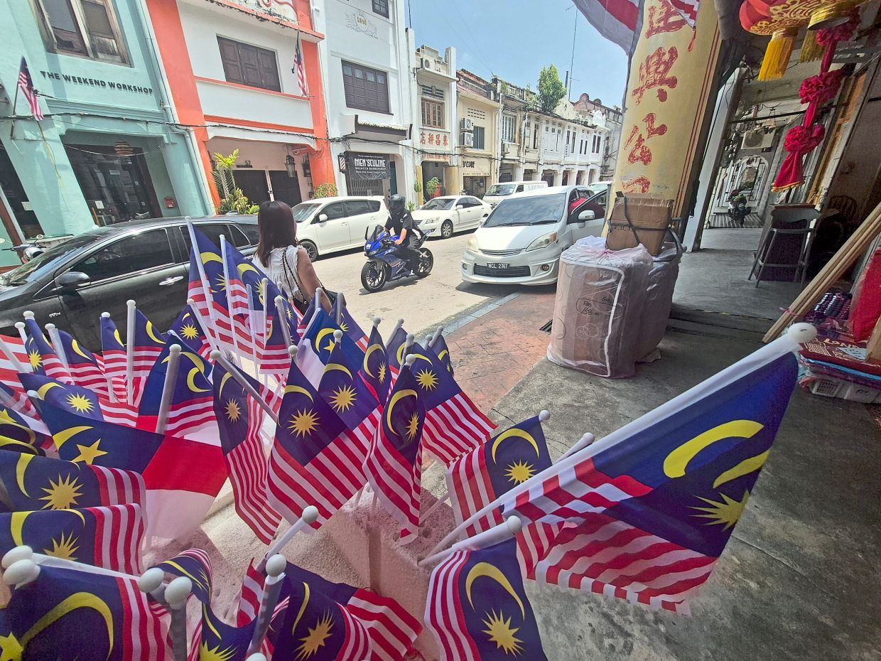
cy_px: 330
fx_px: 331
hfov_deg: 106.2
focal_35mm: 13
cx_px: 440
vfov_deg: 89.9
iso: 50
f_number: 2.2
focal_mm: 1.74
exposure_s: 1/1236
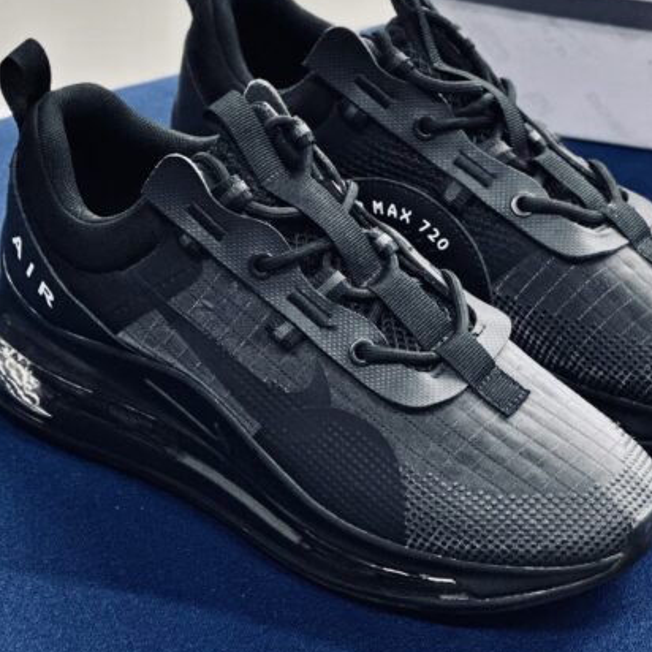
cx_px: 427
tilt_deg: -30.7
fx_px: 3282
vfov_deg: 11.3
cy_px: 172
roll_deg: -1.3
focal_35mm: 154
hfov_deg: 11.3
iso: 250
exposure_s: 1/100
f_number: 2.8
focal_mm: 9
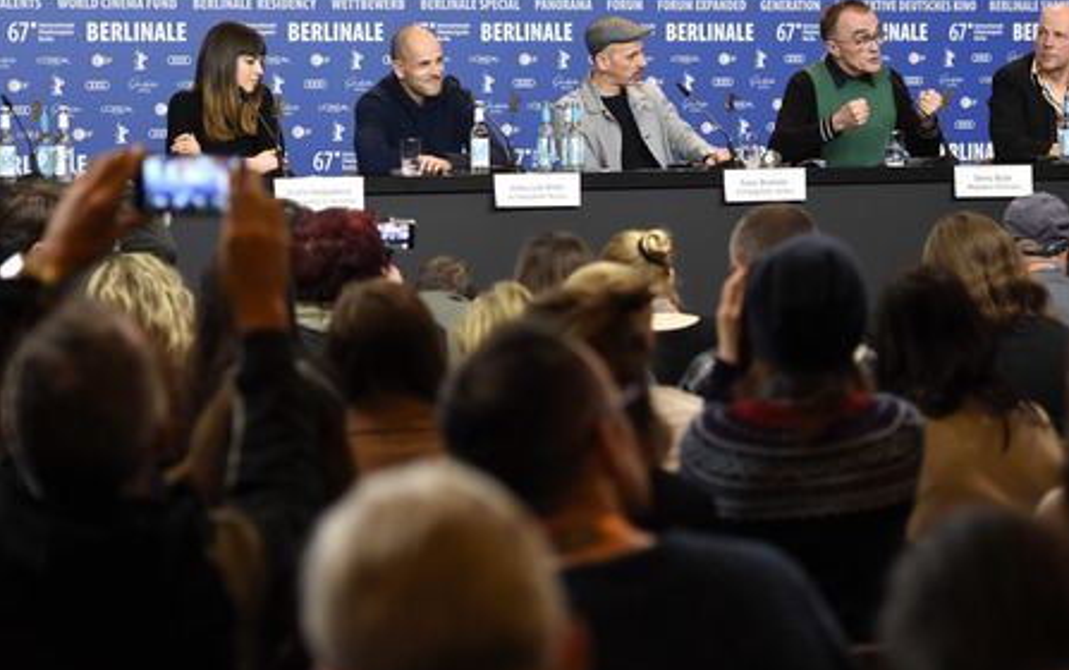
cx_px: 537
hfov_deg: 18.0
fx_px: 3367
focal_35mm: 116
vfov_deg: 11.4
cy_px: 328
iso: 800
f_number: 3.2
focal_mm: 75
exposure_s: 1/250
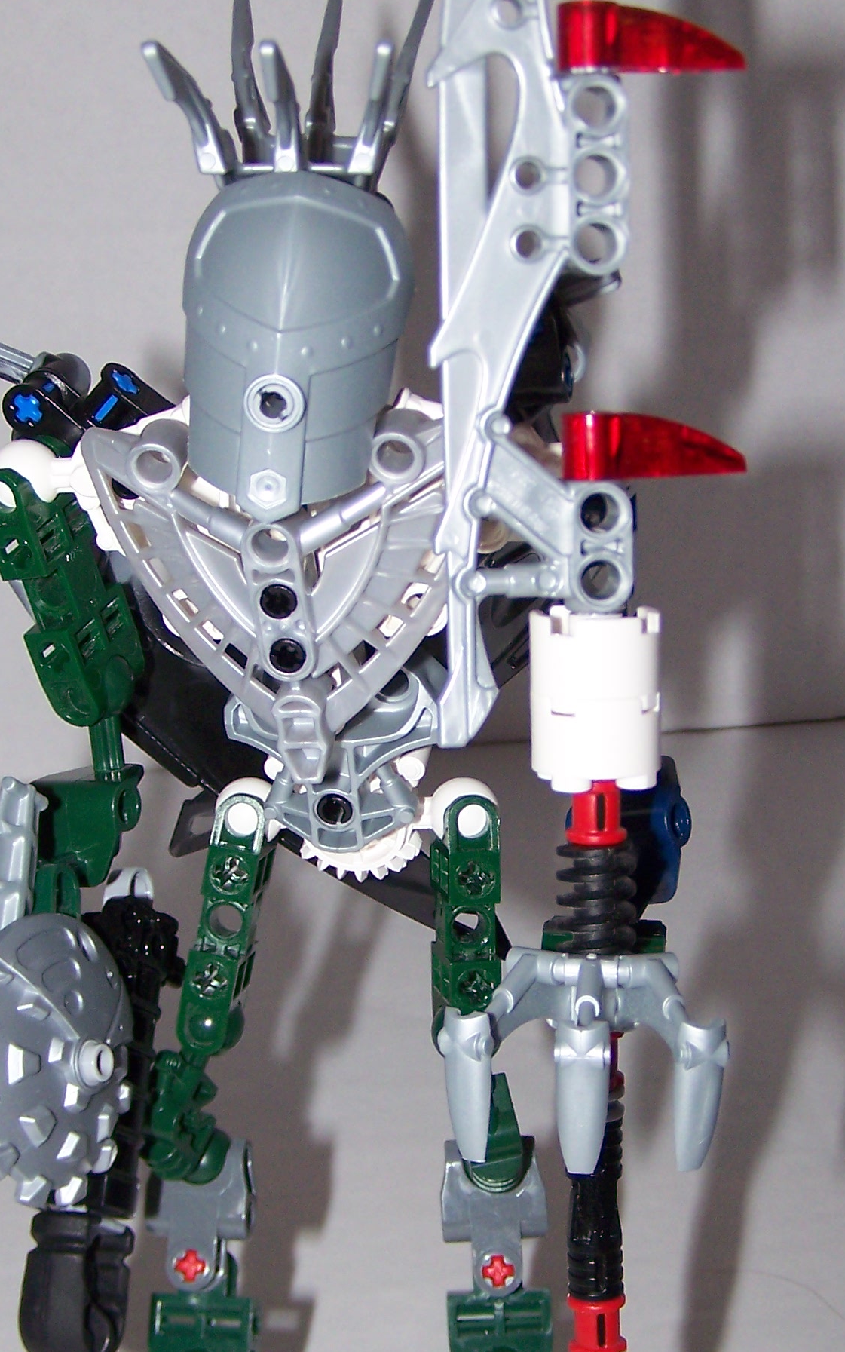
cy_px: 741
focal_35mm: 69
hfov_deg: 18.9
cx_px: 469
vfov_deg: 29.8
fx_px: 2542
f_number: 2.8
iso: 80
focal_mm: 6.3
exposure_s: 1/60
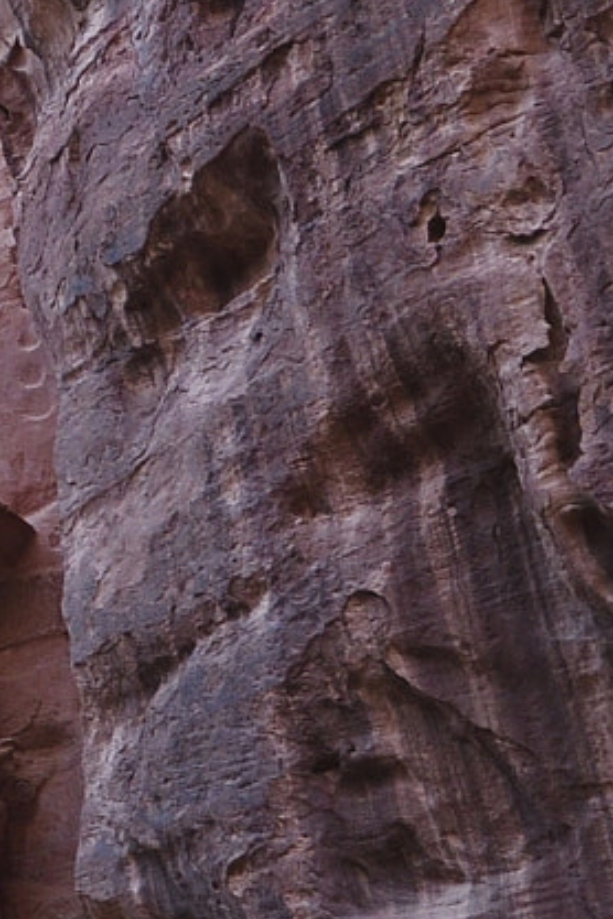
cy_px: 166
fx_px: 3524
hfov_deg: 8.9
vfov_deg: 14.8
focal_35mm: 138
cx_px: -902
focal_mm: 24
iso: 400
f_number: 5.6
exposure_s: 1/125
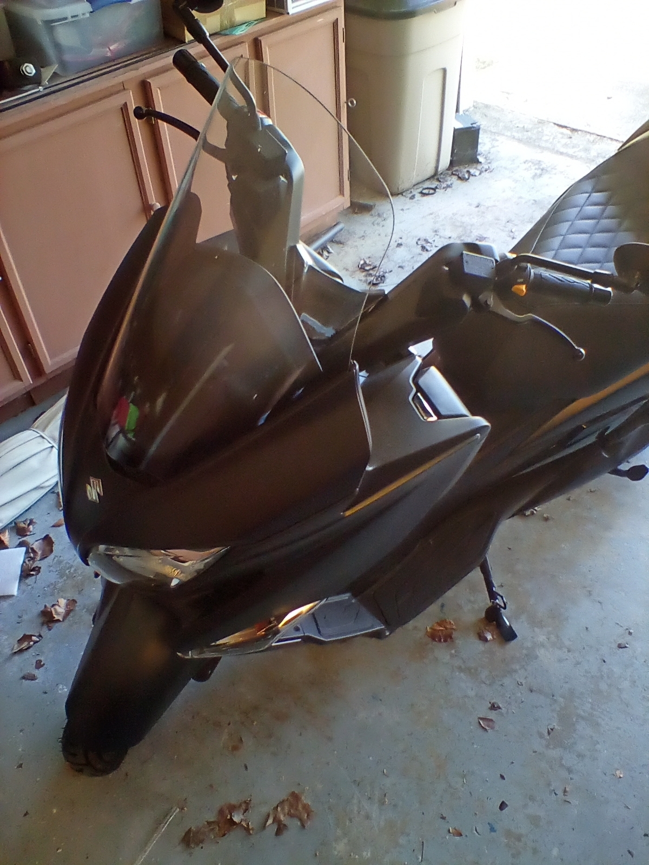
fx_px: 775
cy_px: 432
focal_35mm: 31
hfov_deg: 45.4
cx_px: 324
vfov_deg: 58.4
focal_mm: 2.38
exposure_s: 1/30
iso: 130
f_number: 2.4
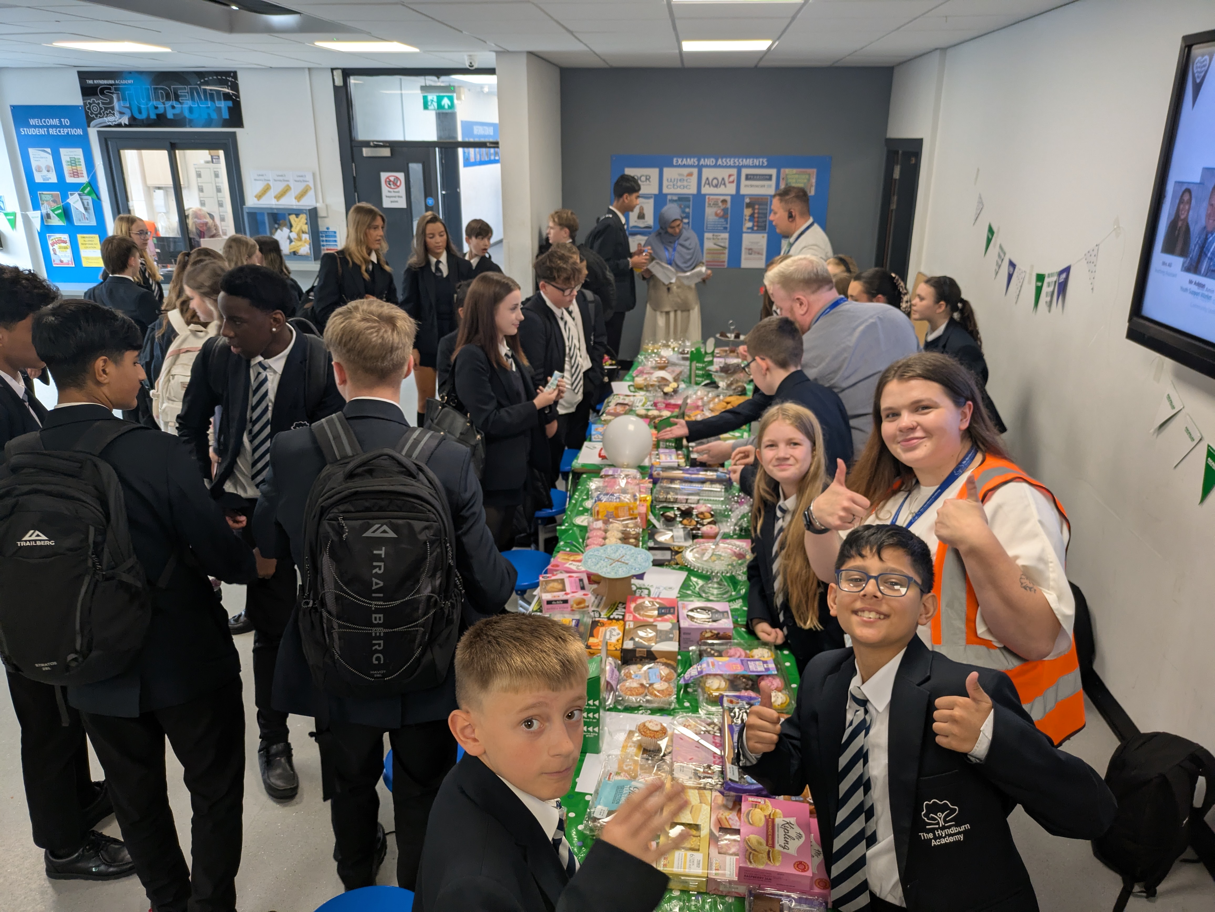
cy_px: 456
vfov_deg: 54.9
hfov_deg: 69.4
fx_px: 878
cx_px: 608
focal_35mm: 25
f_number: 1.89
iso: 226
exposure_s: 1/100
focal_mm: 5.43
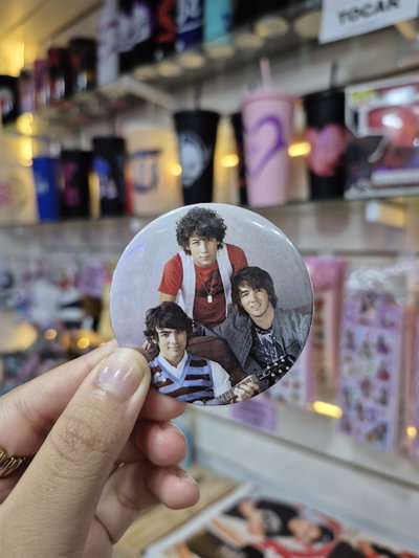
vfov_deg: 73.9
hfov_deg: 58.9
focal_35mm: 23
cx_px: 210
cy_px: 279
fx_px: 371
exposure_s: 1/100
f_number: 1.8
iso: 250
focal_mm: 5.4
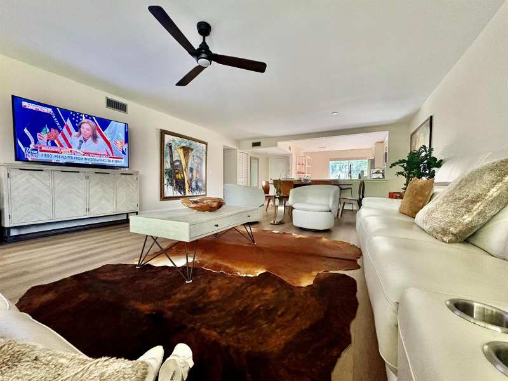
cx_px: 254
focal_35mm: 14
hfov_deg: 102.1
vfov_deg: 85.7
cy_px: 190
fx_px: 205
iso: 800
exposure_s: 1/60
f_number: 2.2
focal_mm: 2.22
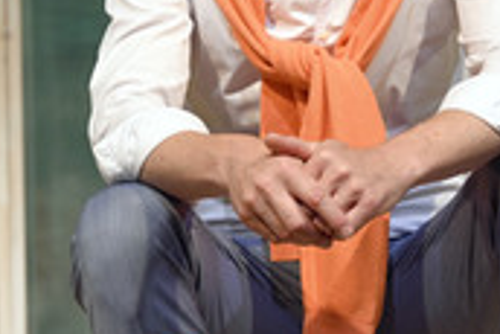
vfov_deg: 5.3
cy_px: 44
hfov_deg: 7.9
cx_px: 400
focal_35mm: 259
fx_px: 3600
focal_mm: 99
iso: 1250
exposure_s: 1/80
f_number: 6.3
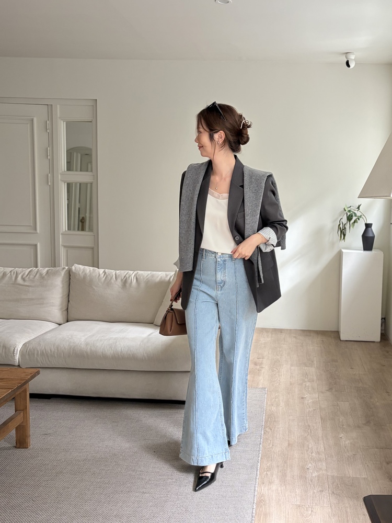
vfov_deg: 67.3
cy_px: 262
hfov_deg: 53.1
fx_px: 393
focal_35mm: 26
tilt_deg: -7.2
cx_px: 196
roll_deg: -1.6
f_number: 1.6
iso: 100
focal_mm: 5.96
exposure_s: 1/121
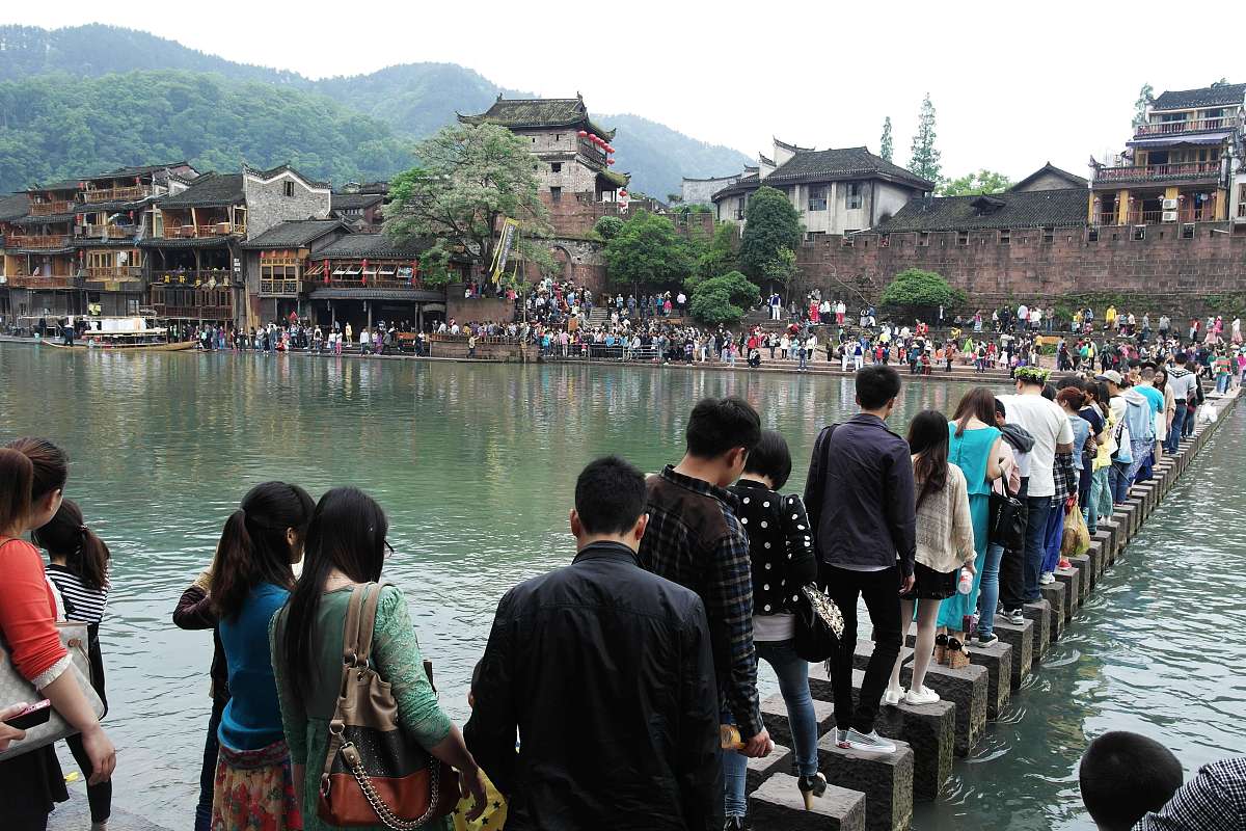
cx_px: 623
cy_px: 416
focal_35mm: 30
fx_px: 1038
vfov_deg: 43.6
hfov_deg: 61.9
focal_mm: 20
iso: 100
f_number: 6.3
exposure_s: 1/100
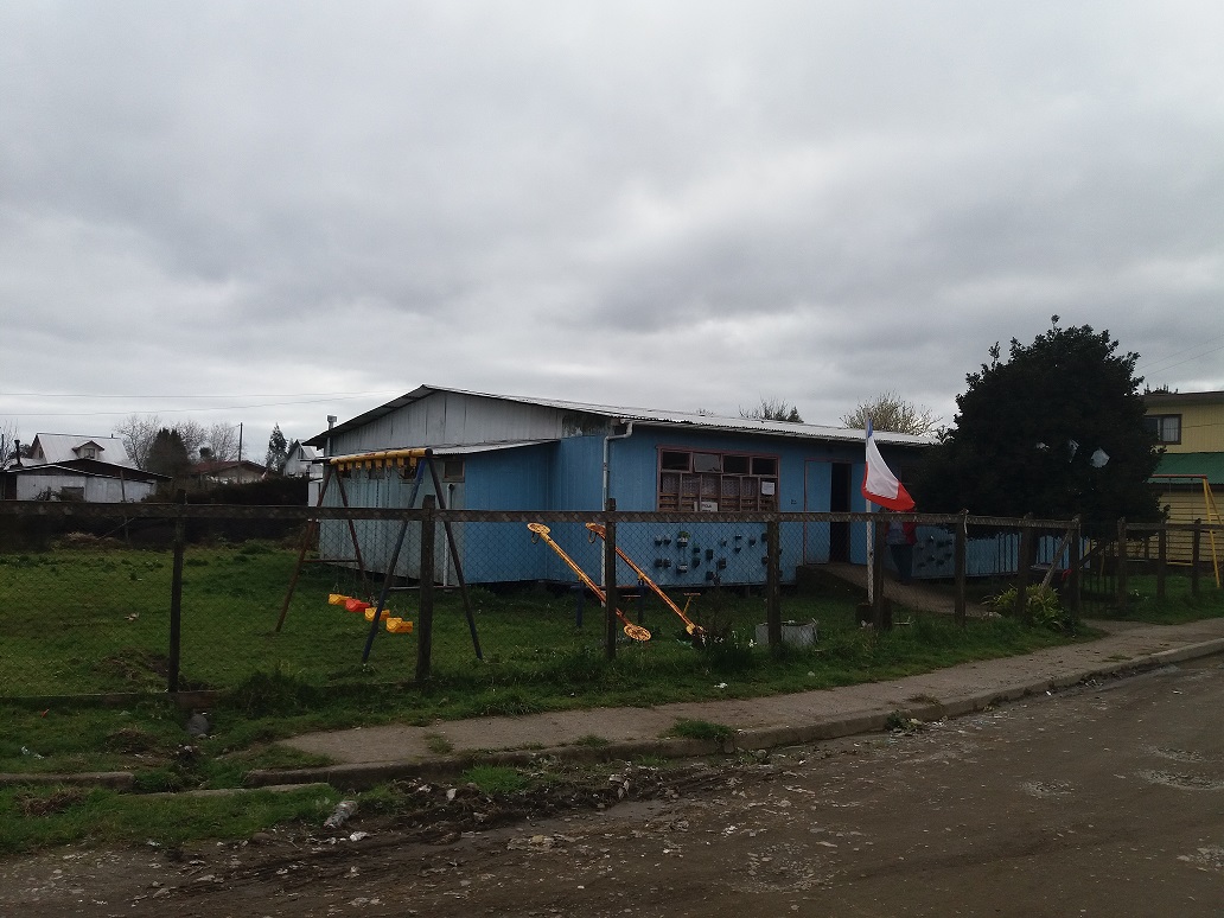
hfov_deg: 63.4
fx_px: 990
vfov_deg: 49.7
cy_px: 459
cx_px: 612
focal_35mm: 28
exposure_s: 1/1301
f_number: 1.9
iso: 64
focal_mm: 3.7
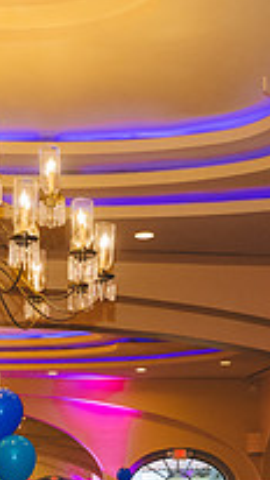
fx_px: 928
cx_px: 121
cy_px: 432
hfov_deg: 16.5
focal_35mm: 73
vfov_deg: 27.9
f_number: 2.8
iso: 2200
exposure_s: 1/200
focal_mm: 24
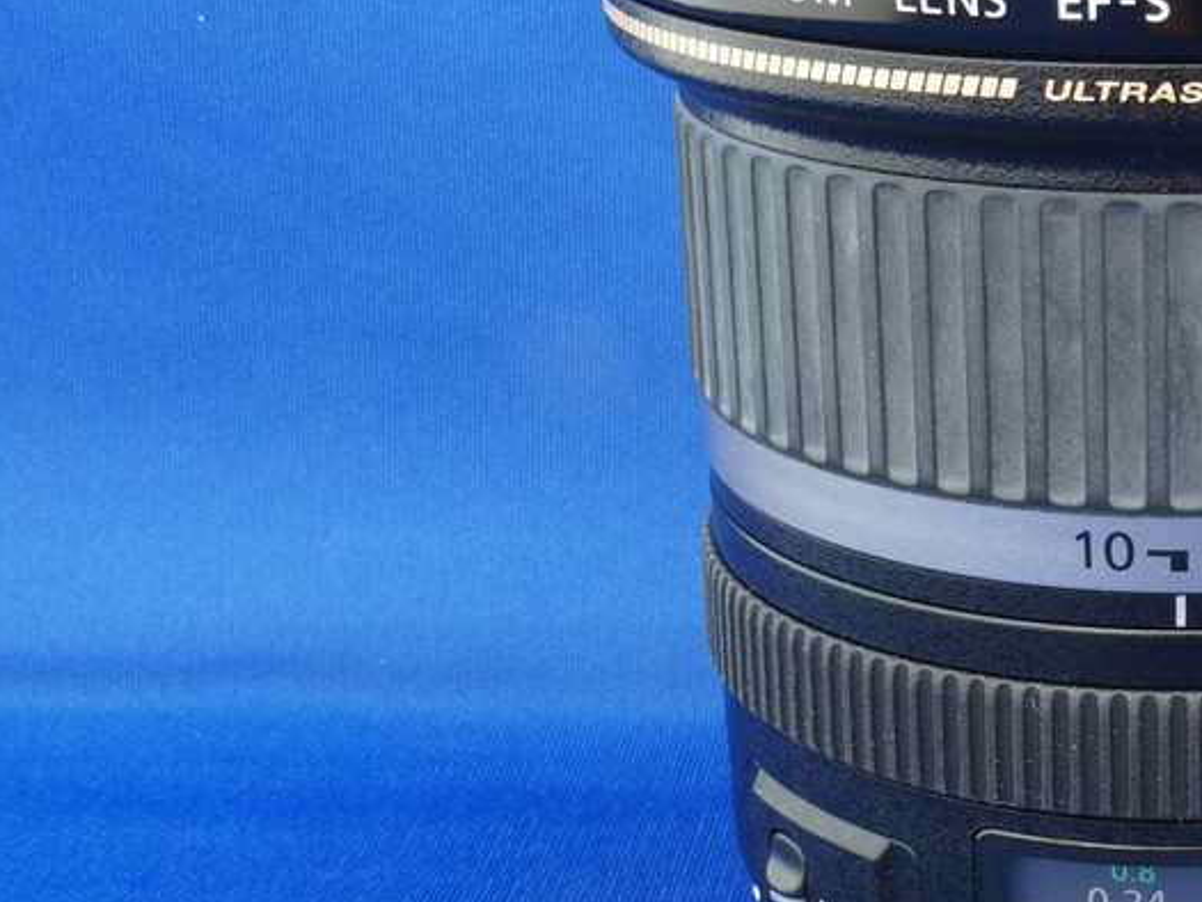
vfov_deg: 18.4
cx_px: 1204
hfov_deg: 23.4
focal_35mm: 80
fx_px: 2779
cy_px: 456
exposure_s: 2.5
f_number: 8
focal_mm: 7.4
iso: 100
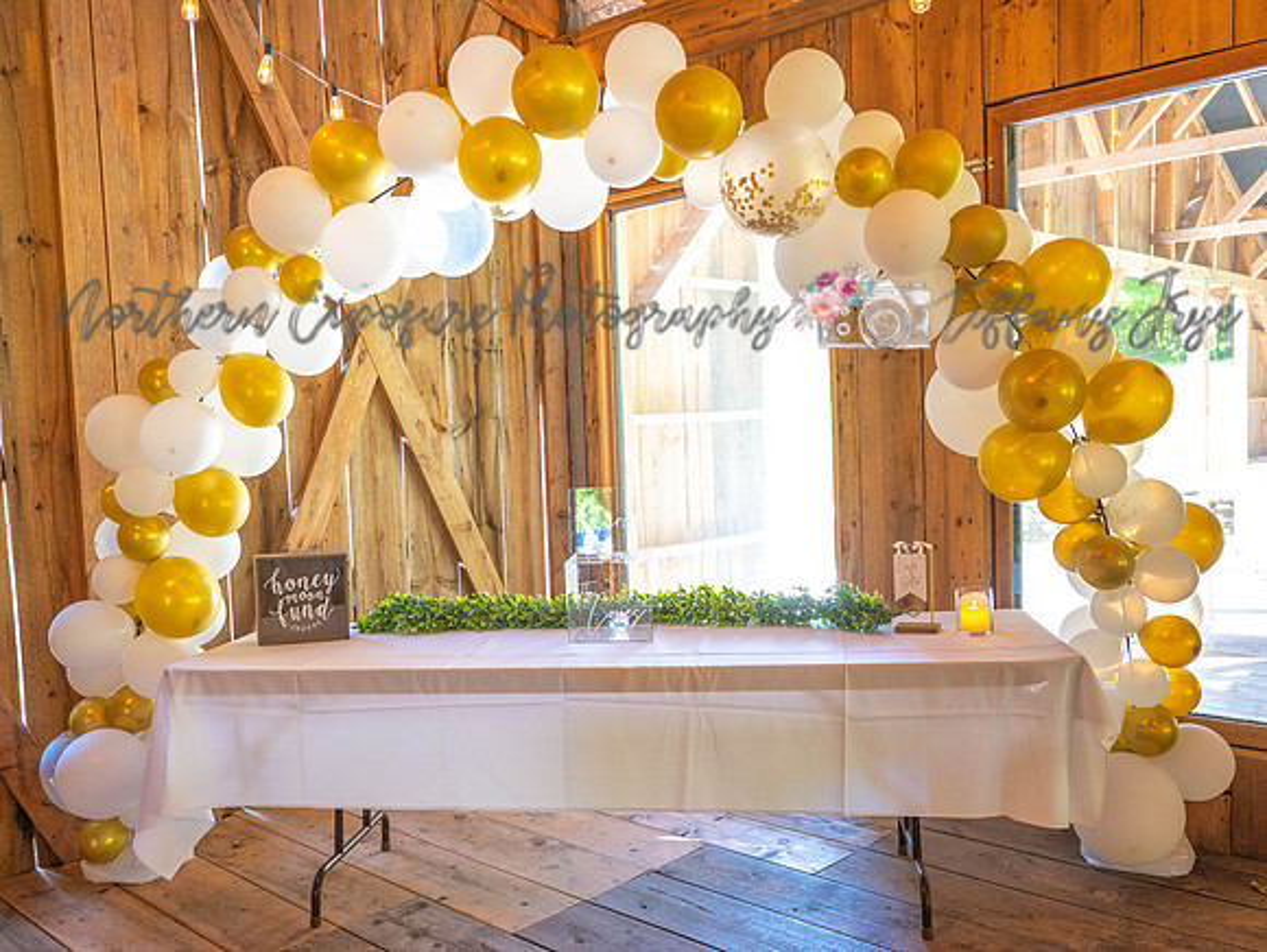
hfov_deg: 57.5
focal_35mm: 31
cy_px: 508
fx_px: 1154
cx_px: 615
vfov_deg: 44.8
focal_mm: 25
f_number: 2.8
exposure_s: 1/125
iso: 500
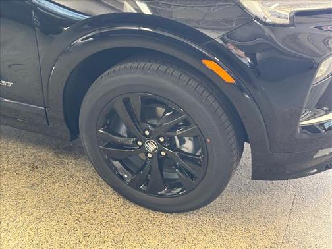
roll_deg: +0.5
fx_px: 460
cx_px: 166
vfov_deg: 30.3
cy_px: 124
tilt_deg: -29.4
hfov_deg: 39.7
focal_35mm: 48
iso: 250
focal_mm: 6.76
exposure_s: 1/60
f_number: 1.78
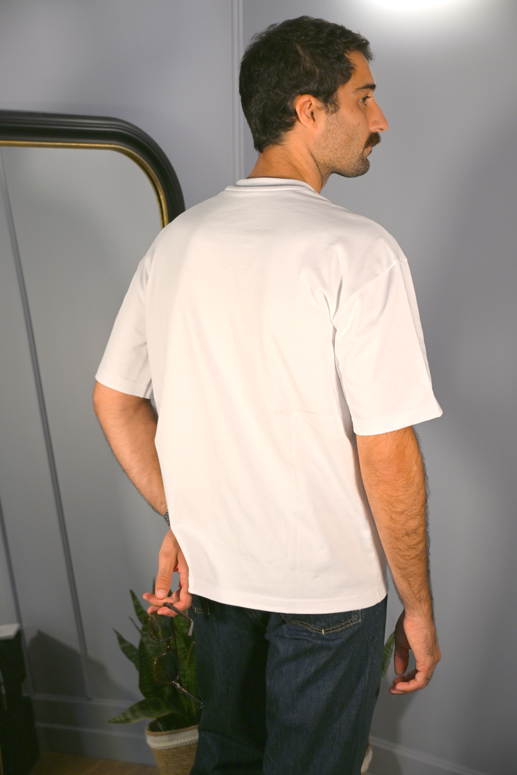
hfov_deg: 24.4
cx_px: 258
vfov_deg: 35.9
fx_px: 1195
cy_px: 388
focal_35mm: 56
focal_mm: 37
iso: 200
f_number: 4.2
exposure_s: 1/80
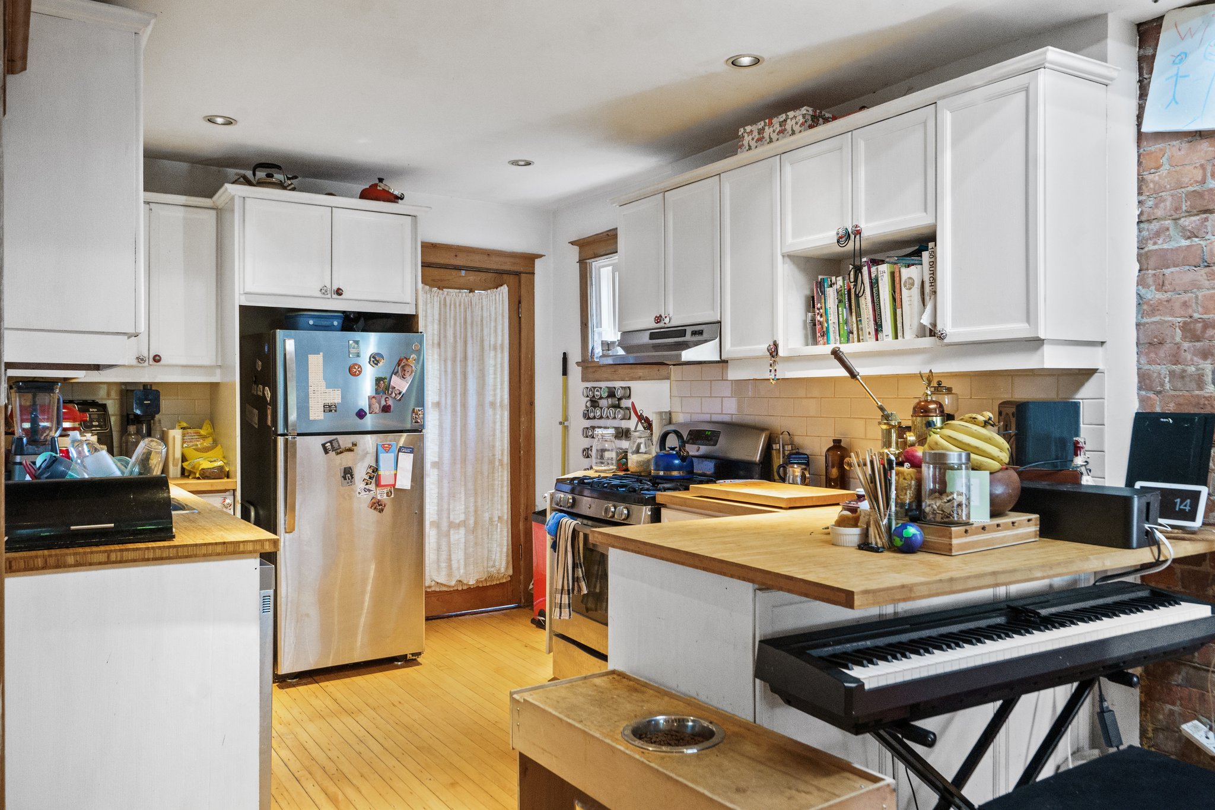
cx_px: 608
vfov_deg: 47.9
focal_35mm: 27
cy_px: 405
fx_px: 911
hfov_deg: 67.4
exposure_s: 1/25
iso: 12800
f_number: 6.3
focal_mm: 27
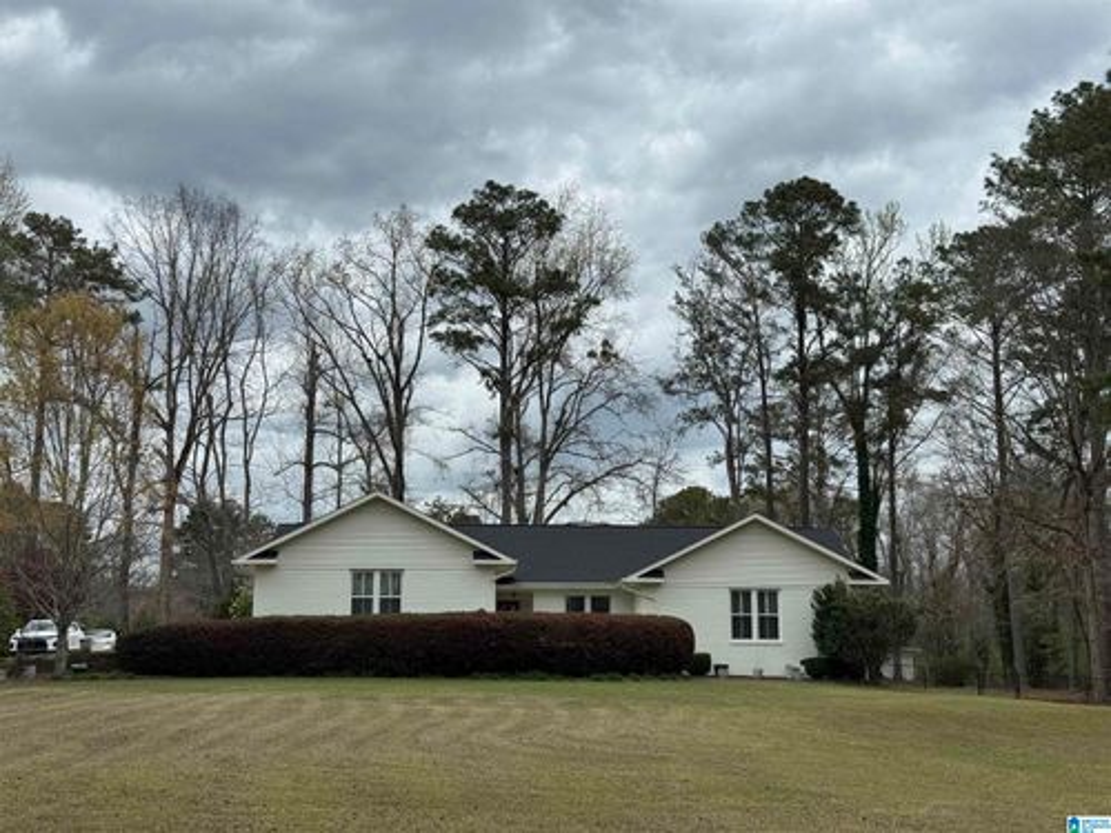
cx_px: 556
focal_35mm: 48
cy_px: 416
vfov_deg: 30.3
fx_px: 1541
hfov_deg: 39.7
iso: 64
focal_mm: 6.76
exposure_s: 1/3425
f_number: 1.78
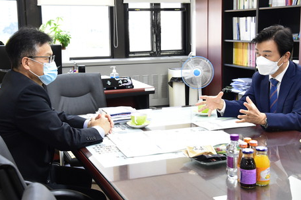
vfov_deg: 24.1
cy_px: 82
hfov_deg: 35.7
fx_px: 468
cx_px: 157
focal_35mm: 56
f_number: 5.6
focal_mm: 44
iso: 6400
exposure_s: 1/250
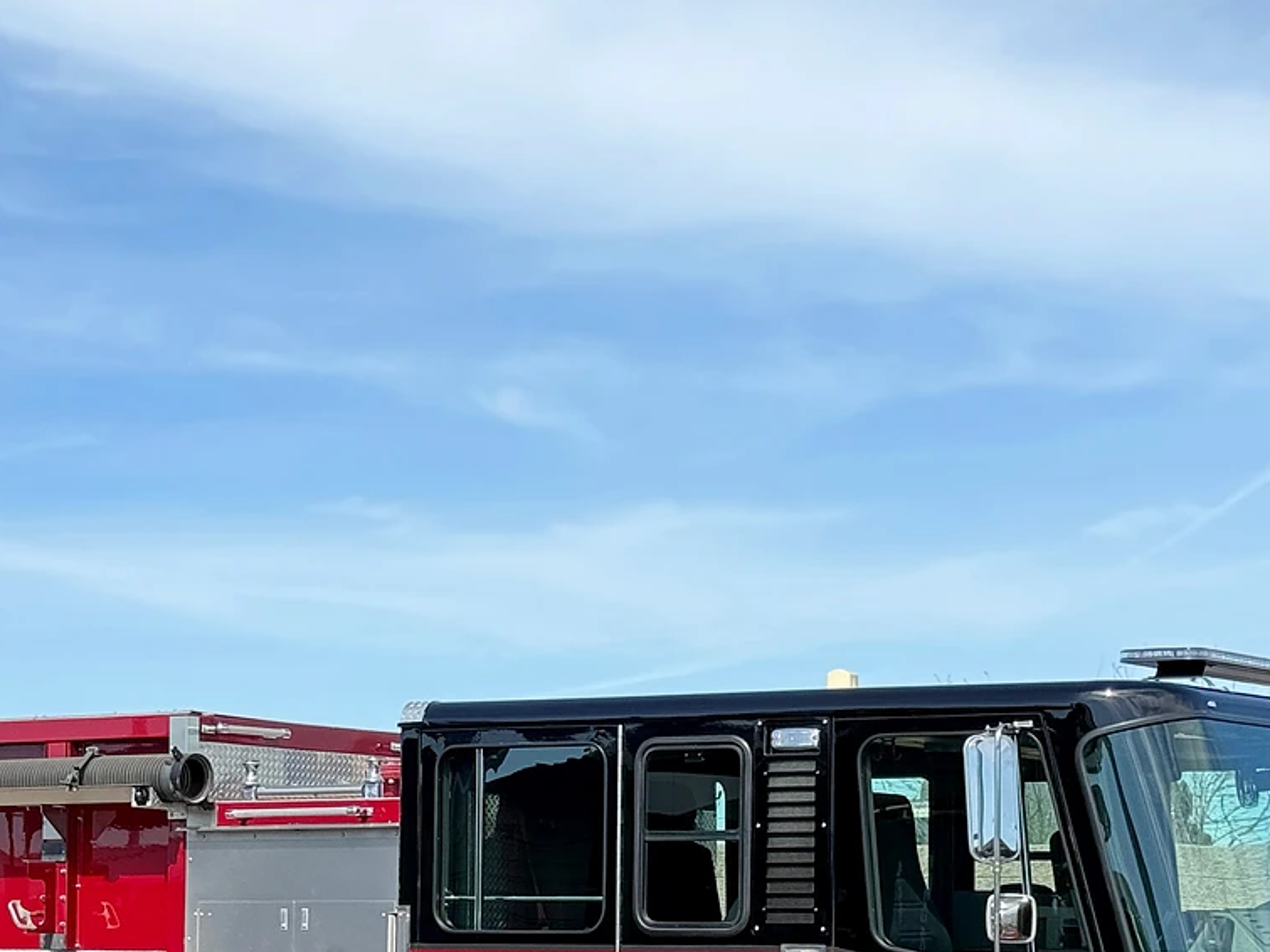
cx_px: 536
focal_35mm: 93
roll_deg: +0.2
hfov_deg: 21.1
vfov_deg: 15.8
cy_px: 739
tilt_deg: +3.7
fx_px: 3411
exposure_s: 1/1795
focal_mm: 6.76
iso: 80
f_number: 1.78
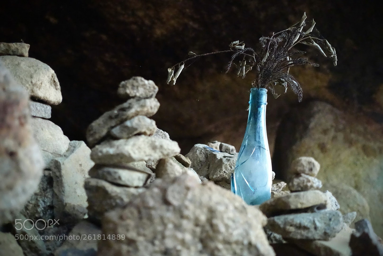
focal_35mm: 50
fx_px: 532
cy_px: 128
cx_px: 192
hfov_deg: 39.6
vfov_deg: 27.0
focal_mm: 18.3
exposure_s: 1/30
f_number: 2.8
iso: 6400
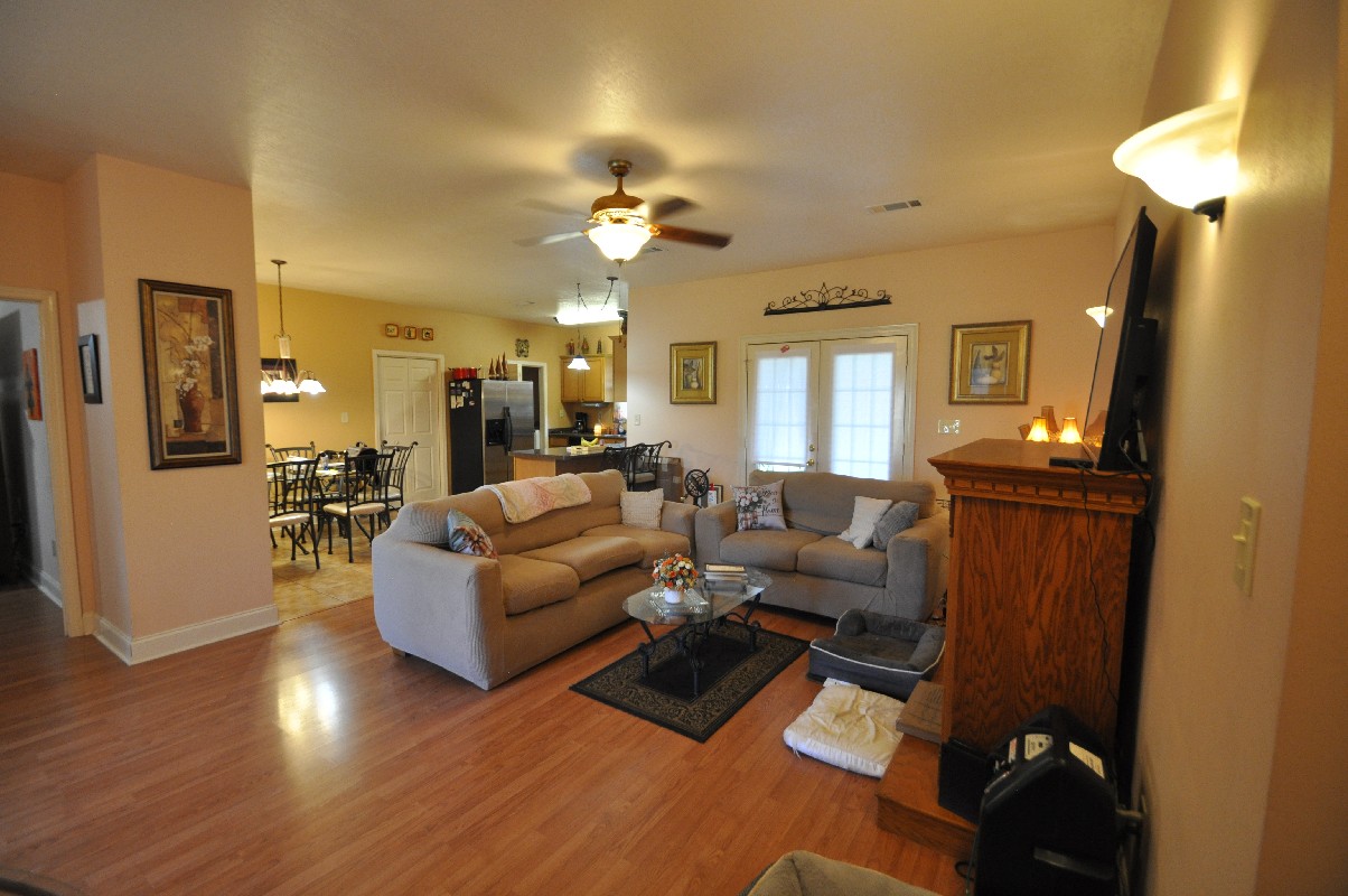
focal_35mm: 15
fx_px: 561
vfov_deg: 77.2
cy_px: 448
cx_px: 674
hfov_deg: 100.5
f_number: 3.5
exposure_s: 1/50
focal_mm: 10
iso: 800
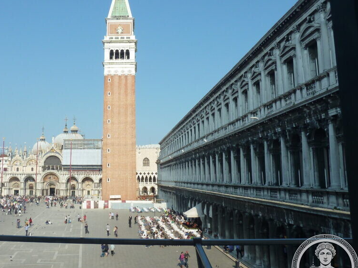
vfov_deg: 41.8
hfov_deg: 52.9
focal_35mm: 34
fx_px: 352
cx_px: 118
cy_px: 122
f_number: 4
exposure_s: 1/500
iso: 80
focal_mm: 4.1
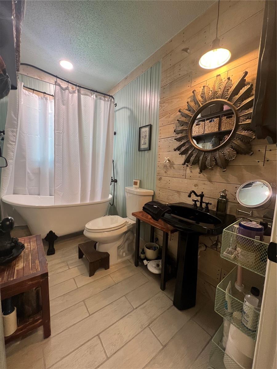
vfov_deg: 106.2
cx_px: 138
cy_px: 184
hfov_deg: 89.9
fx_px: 139
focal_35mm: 13
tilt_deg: -6.8
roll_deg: -2.4
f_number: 1.8
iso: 250
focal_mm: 1.57
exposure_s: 1/60
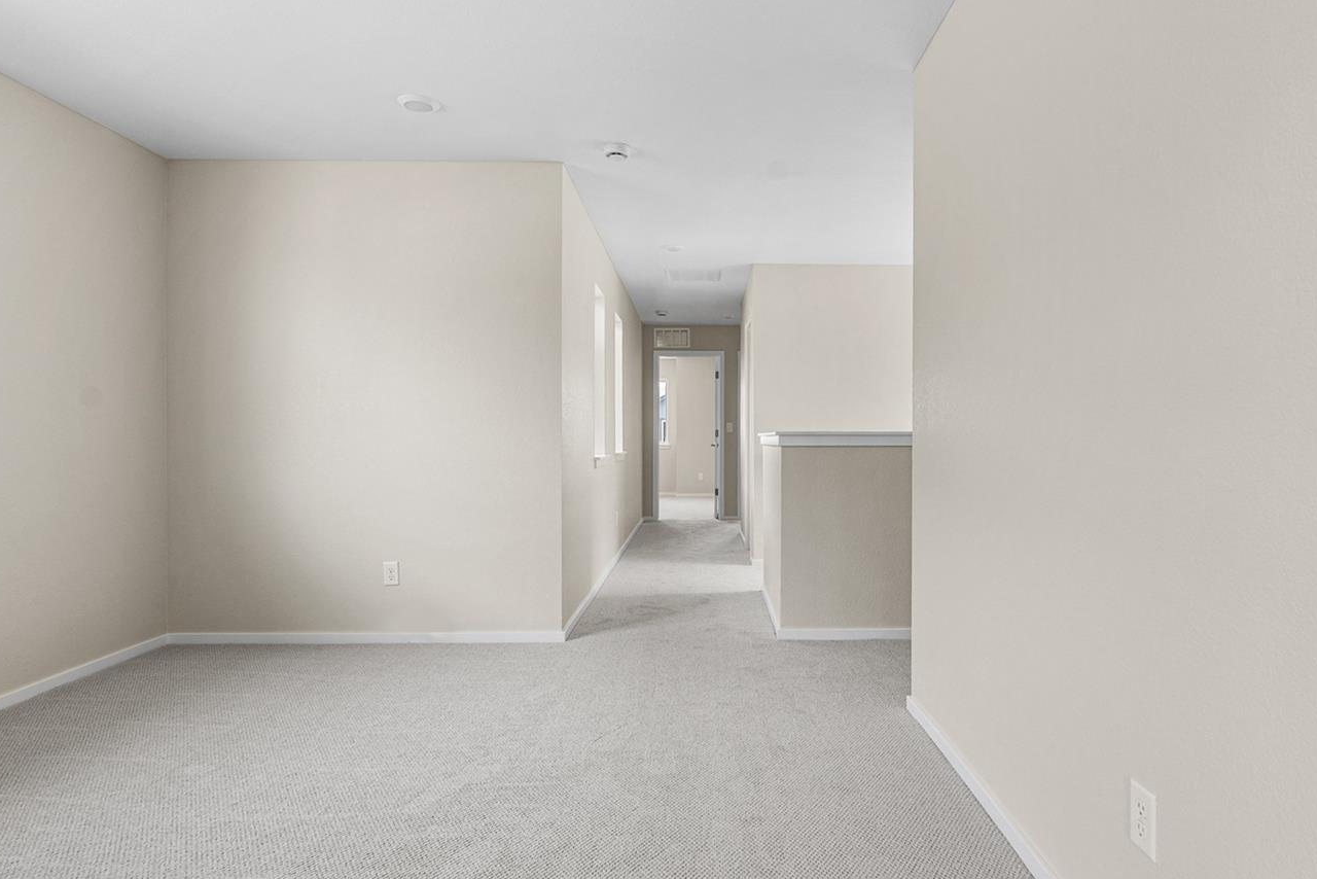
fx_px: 732
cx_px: 711
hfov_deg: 83.8
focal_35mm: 20
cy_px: 458
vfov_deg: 61.9
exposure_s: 1/50
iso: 200
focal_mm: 16
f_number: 8
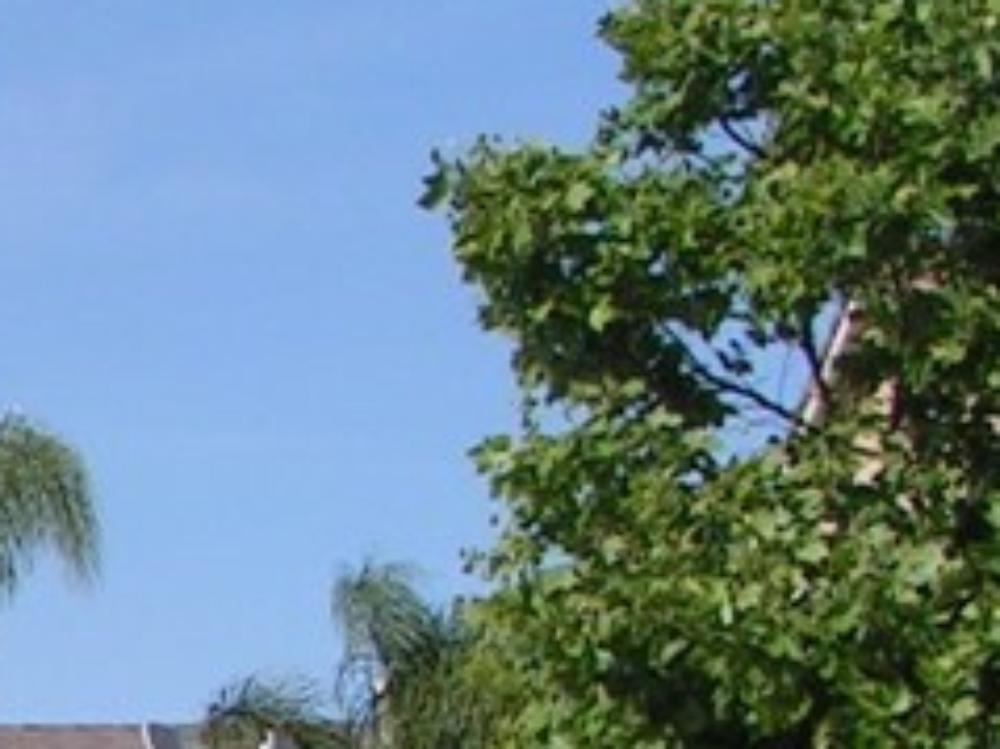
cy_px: 1167
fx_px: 4706
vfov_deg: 8.8
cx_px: -1130
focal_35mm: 163
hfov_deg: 10.8
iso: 50
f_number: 5.6
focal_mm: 5.8
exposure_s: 1/640
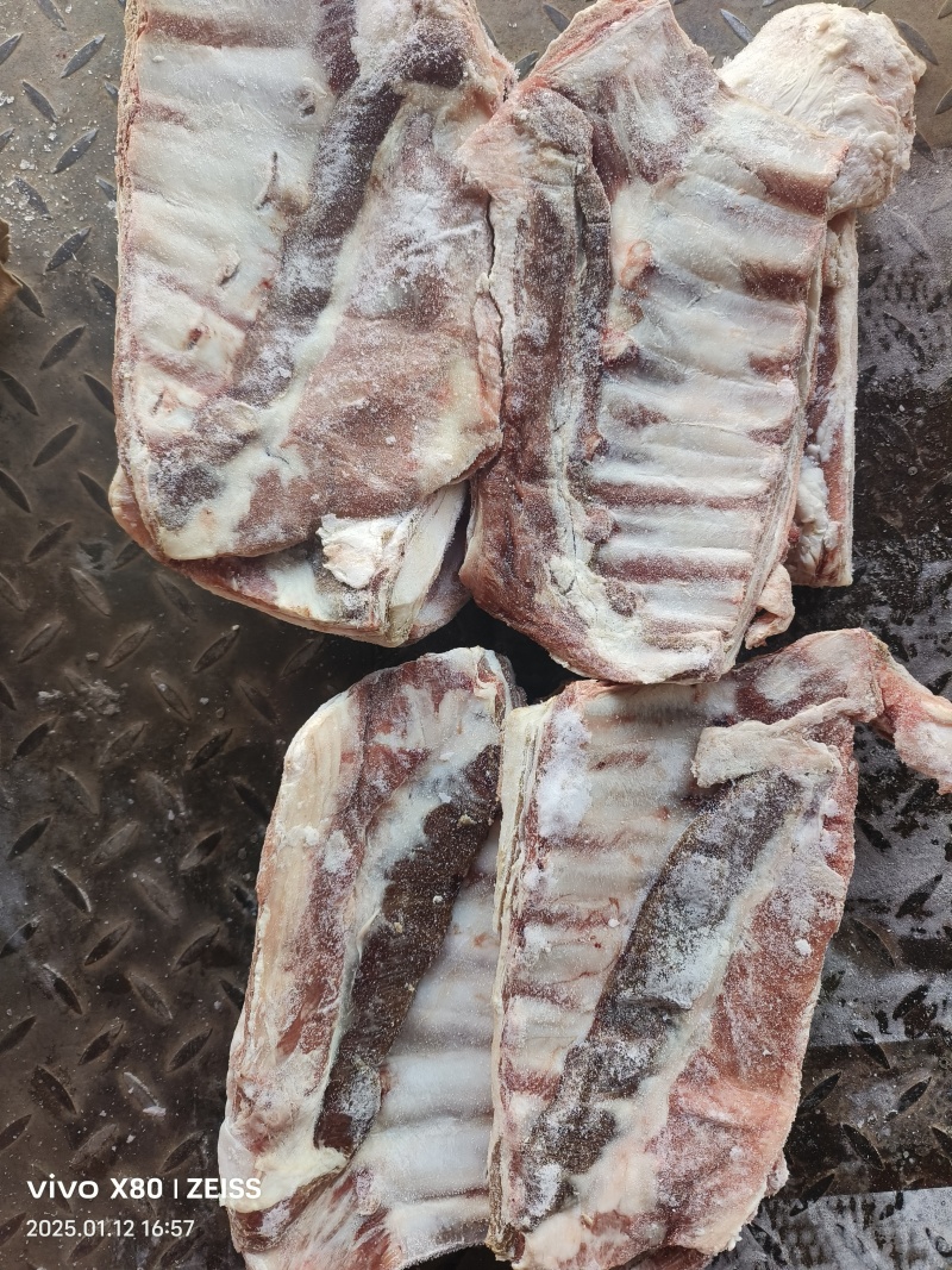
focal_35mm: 23
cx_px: 476
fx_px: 844
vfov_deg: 73.9
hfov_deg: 58.9
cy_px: 635
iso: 492
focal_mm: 5.5
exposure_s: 1/100
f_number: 1.75
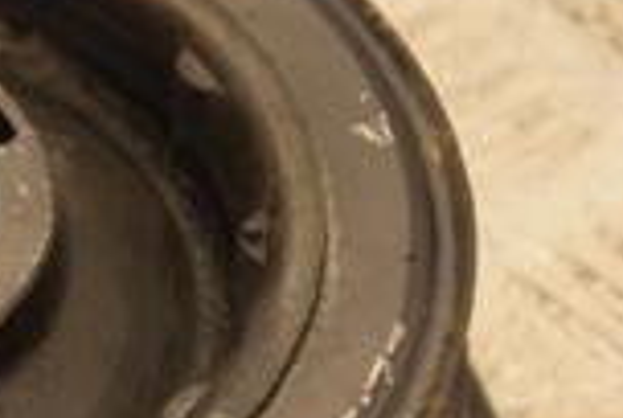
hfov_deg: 5.2
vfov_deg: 3.5
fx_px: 6762
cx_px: -312
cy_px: 430
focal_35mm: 390
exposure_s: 1/160
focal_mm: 66
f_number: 5.3
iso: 800
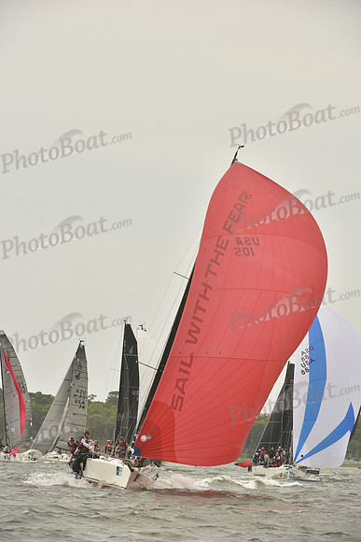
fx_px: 3006
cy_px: 271
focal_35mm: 200
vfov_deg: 10.3
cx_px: 180
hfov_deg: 6.9
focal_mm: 200
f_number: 8
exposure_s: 1/1000
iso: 400
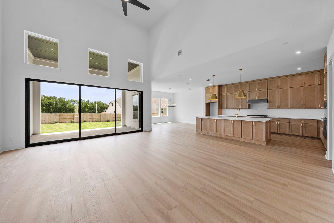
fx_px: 111
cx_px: 167
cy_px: 112
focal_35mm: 12
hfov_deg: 112.6
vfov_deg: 90.1
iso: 200
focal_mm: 12
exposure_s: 1/15
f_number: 11
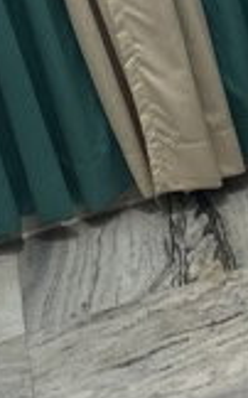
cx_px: 12
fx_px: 1473
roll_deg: +17.4
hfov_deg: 9.6
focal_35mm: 136
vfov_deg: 14.7
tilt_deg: -8.5
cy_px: -123
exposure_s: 1/100
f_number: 1.6
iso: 125
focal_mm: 5.96
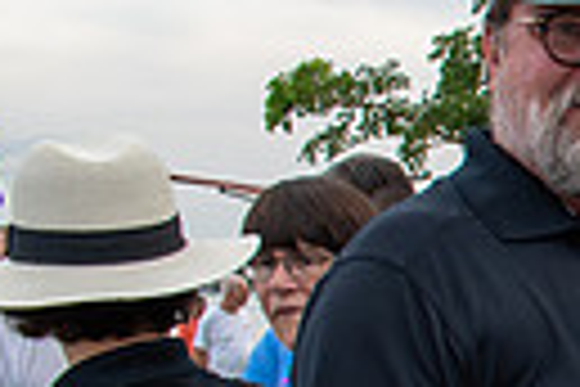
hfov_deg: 14.1
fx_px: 1949
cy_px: 583
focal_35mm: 121
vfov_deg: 10.9
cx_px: 1169
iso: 280
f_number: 8
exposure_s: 1/250
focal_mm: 18
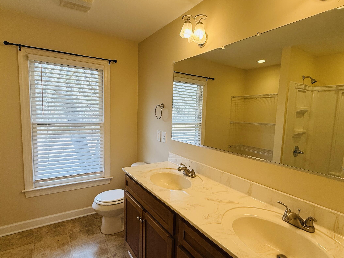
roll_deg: -1.9
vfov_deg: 66.0
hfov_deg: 81.7
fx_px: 199
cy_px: 133
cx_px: 177
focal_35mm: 20
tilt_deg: -5.7
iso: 100
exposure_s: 1/120
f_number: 2.2
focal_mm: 2.22
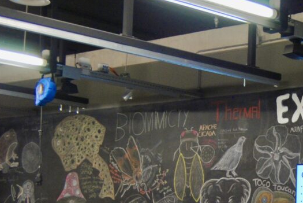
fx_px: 809
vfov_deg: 14.0
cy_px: 219
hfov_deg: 20.9
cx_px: 248
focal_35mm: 96
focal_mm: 24
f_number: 3.8
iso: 400
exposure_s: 1/30
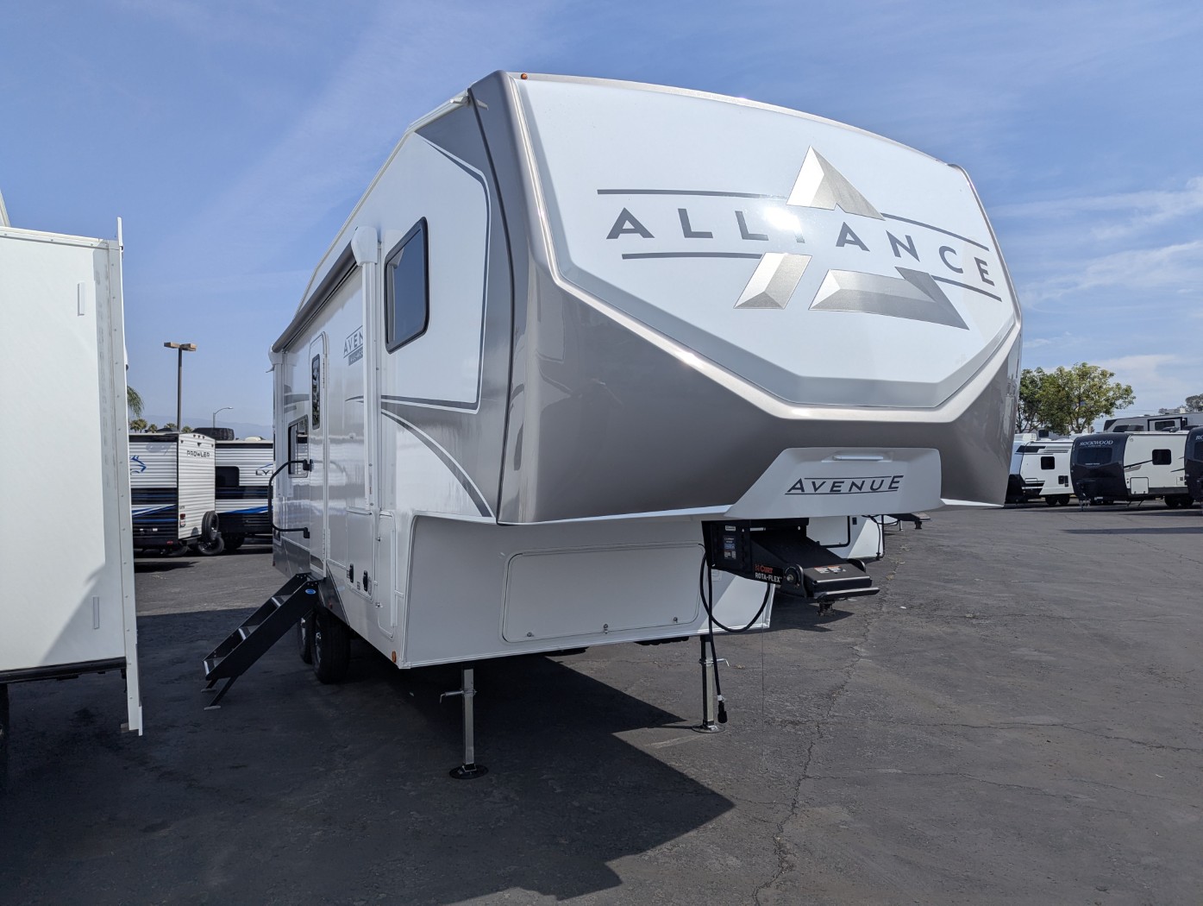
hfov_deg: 71.5
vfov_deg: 56.9
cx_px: 602
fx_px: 835
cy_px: 453
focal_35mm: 24
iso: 45
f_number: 1.85
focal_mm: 6.81
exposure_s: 1/4525
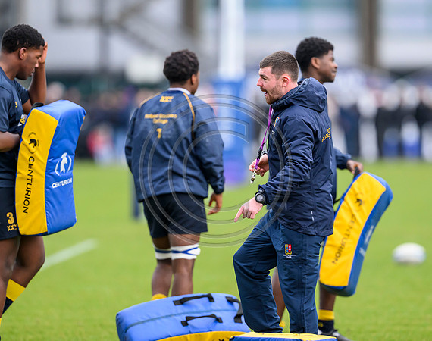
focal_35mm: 504
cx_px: 289
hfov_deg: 3.9
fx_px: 6412
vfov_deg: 3.0
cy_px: 149
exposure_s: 1/1600
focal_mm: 400
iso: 2000
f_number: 3.5
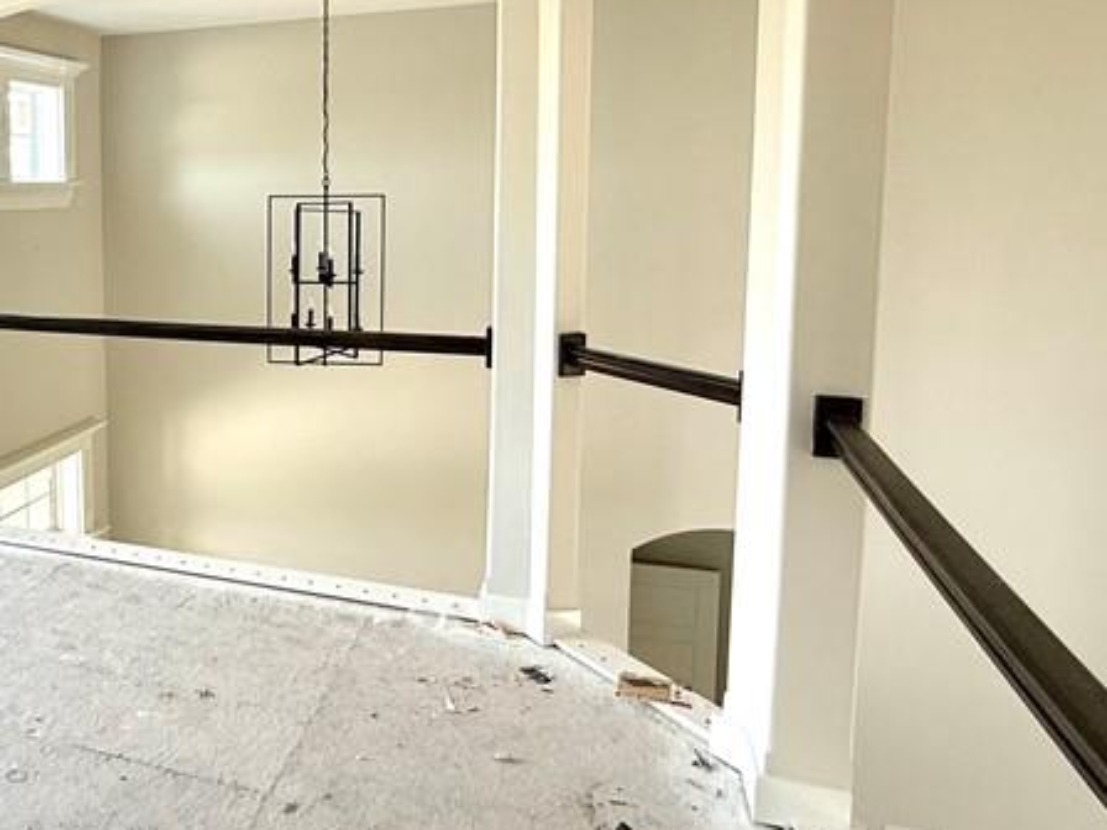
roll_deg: +0.4
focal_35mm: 32
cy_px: 291
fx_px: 1023
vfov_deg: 43.7
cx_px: 138
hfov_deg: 51.1
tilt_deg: -6.0
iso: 80
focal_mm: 2.22
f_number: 2.2
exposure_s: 1/99
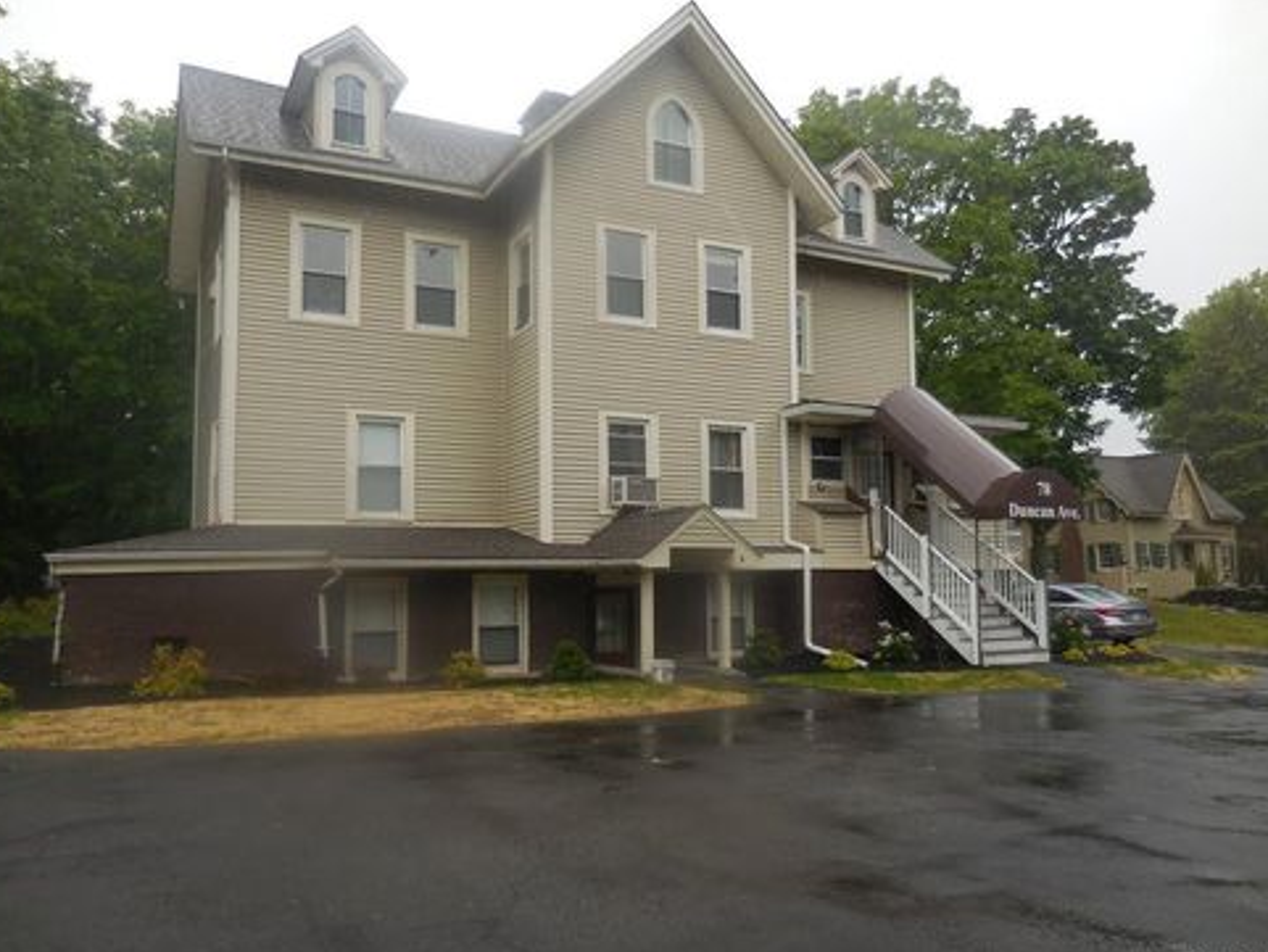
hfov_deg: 67.3
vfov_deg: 53.1
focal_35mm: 26
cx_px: 625
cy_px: 487
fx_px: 953
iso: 125
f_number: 3.3
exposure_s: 1/320
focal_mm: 4.5
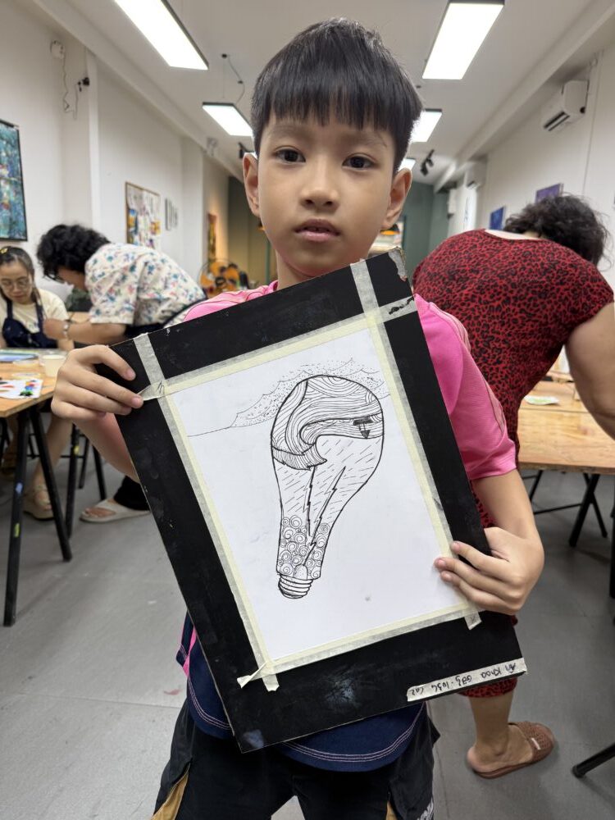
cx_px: 308
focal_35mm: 24
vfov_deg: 71.6
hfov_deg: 56.8
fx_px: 569
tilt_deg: -12.7
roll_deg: -3.5
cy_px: 410
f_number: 1.78
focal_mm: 6.76
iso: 80
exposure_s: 1/100
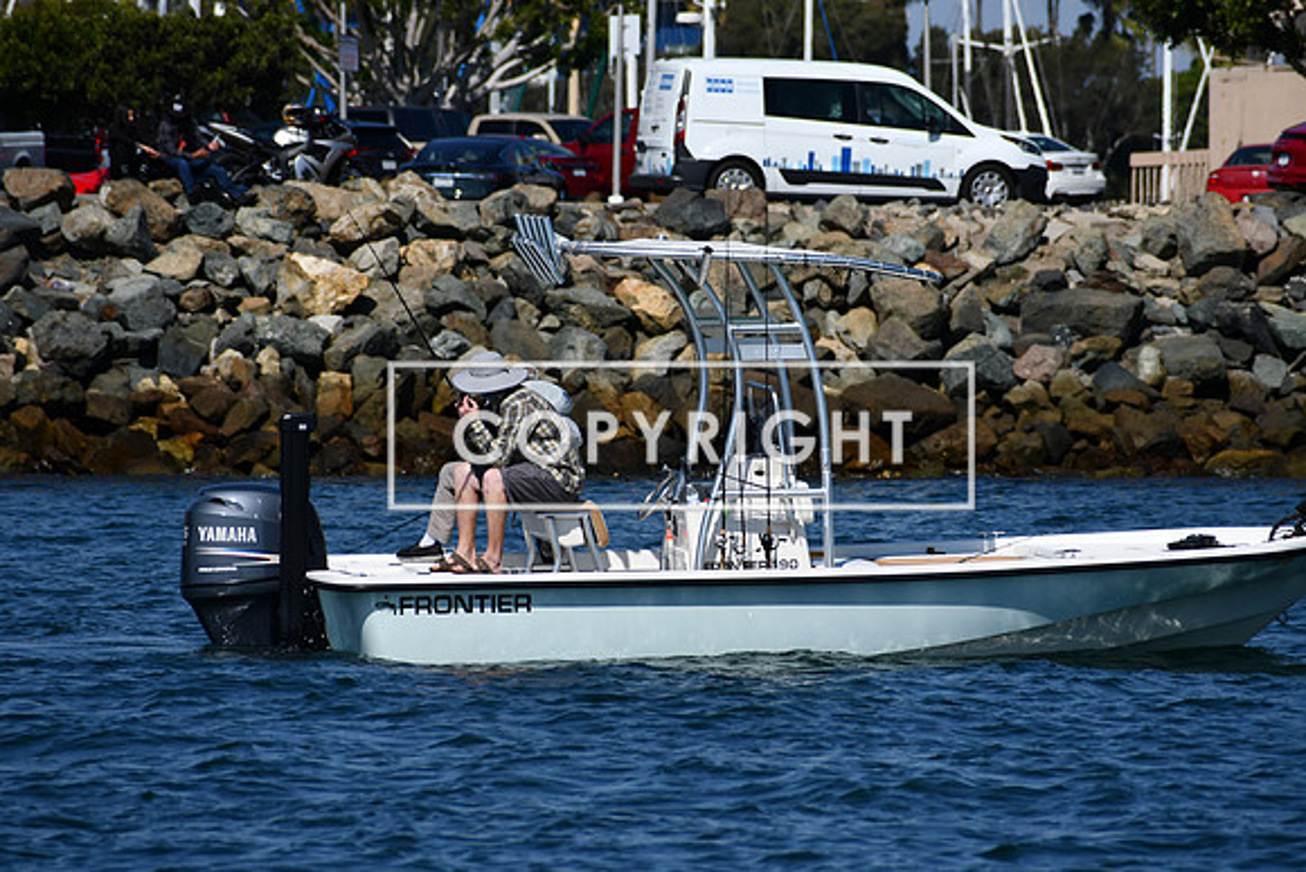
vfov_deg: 3.7
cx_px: 653
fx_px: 13607
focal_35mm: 375
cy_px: 436
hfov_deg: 5.5
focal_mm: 250
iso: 200
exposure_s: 1/1600
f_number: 7.1
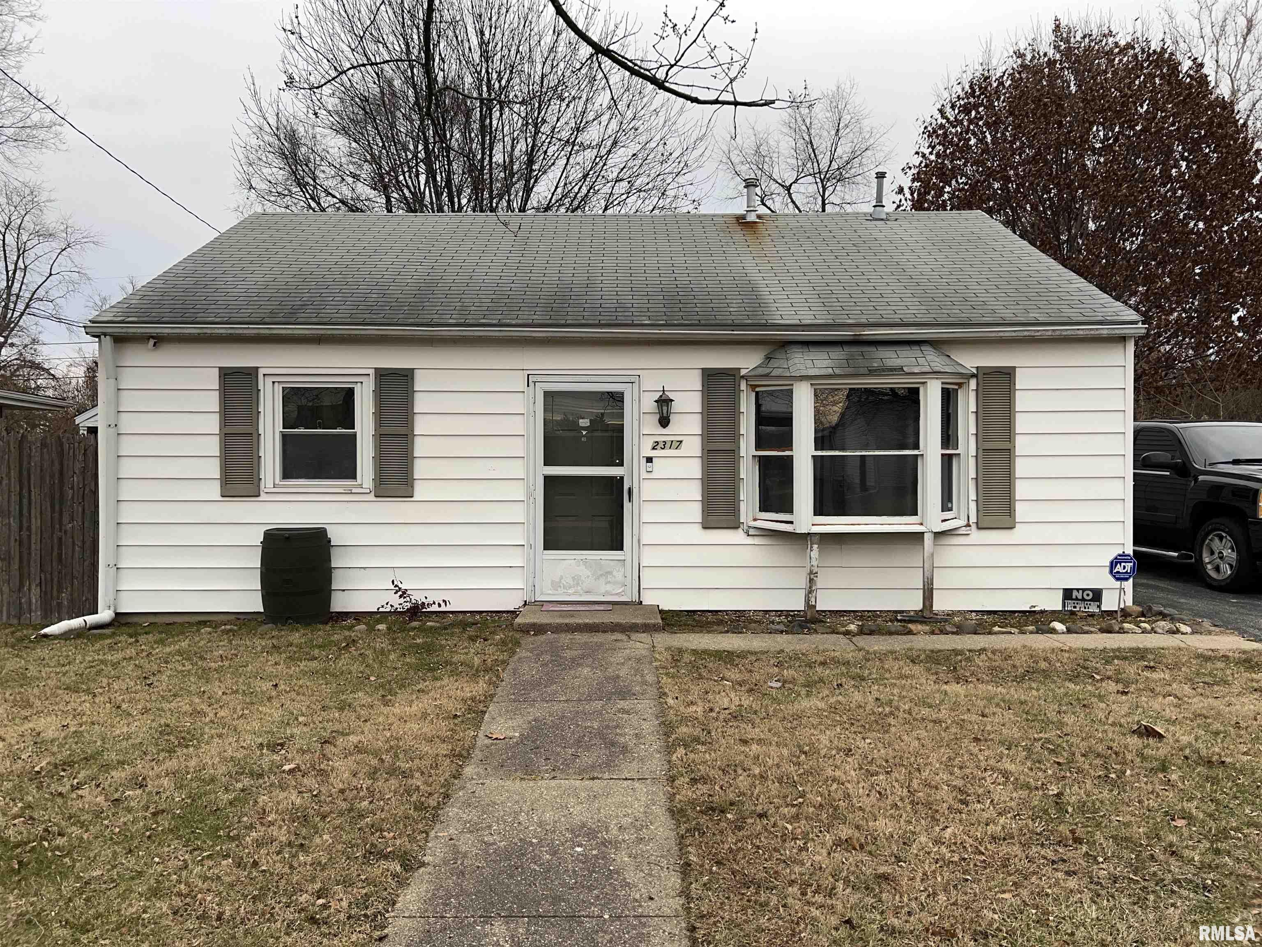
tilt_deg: -1.7
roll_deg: +0.1
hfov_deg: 67.3
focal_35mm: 26
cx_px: 631
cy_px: 474
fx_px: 948
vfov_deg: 53.1
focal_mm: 5.7
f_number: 1.5
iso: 40
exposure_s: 1/1280
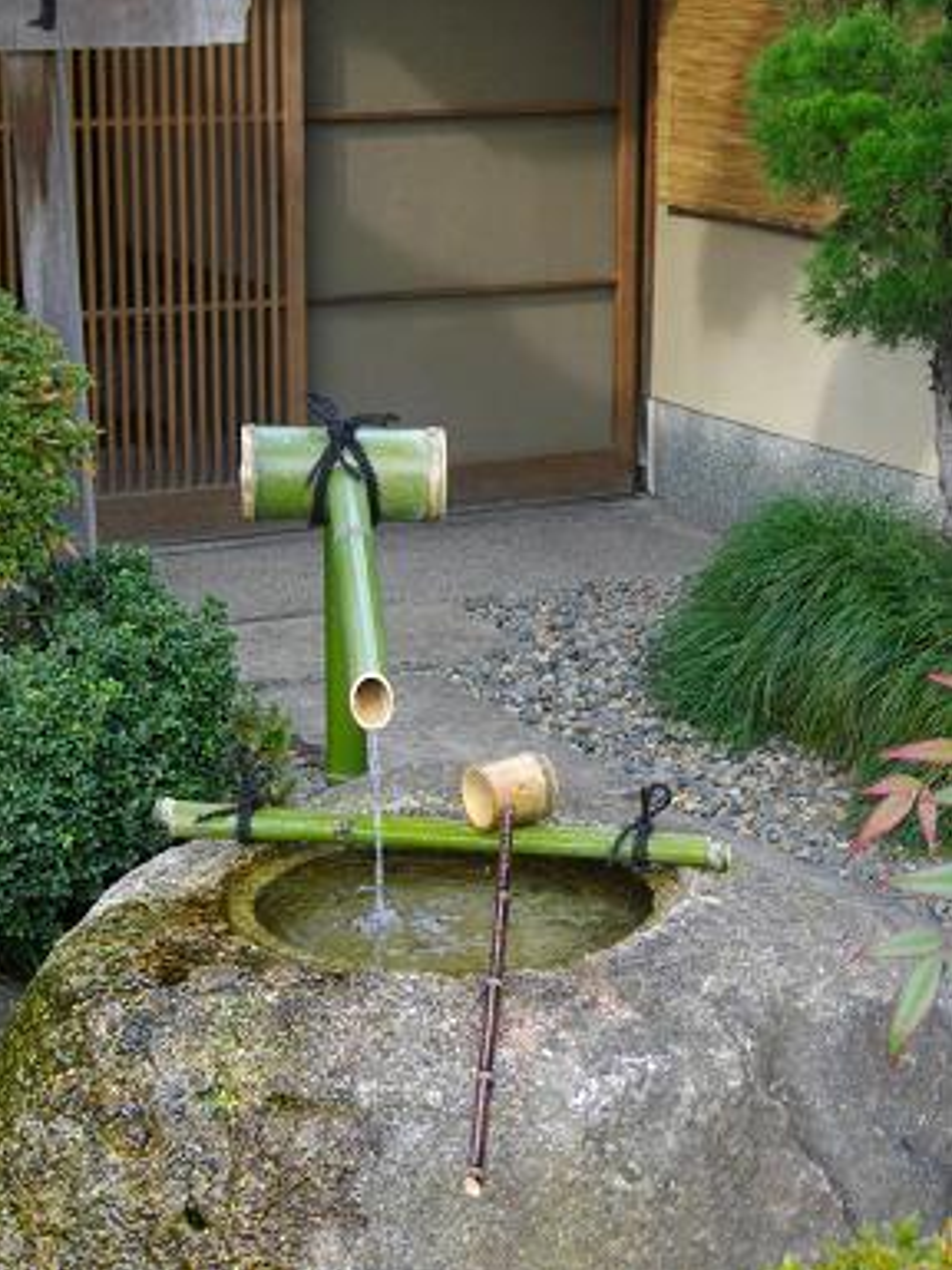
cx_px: 473
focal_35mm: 78
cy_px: 637
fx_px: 2860
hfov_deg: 18.9
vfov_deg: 25.0
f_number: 4.6
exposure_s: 1/80
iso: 224
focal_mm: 13.7
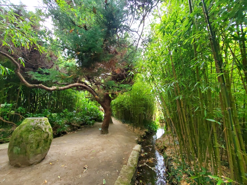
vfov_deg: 89.9
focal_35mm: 13
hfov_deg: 106.2
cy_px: 92
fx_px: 93
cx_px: 124
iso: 400
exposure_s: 1/39
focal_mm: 1.8
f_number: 2.2
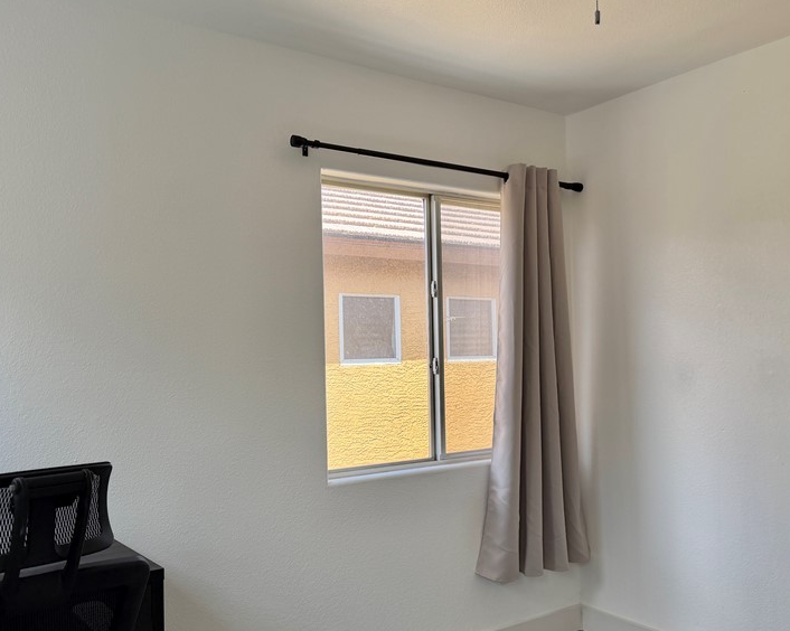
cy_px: 336
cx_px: 473
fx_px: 795
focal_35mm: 34
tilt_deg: +1.4
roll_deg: +1.3
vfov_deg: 43.3
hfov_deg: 52.5
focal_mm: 6.76
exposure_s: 1/632
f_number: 1.78
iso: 100
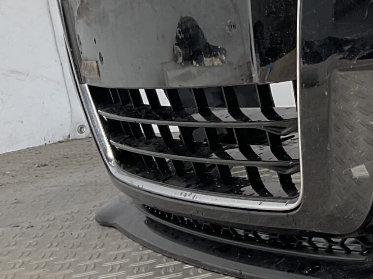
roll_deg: +6.6
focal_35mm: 98
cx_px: 591
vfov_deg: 15.1
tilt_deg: -10.7
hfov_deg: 17.6
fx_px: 1056
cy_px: 111
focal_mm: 3
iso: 16
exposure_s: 1/260
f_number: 1.8
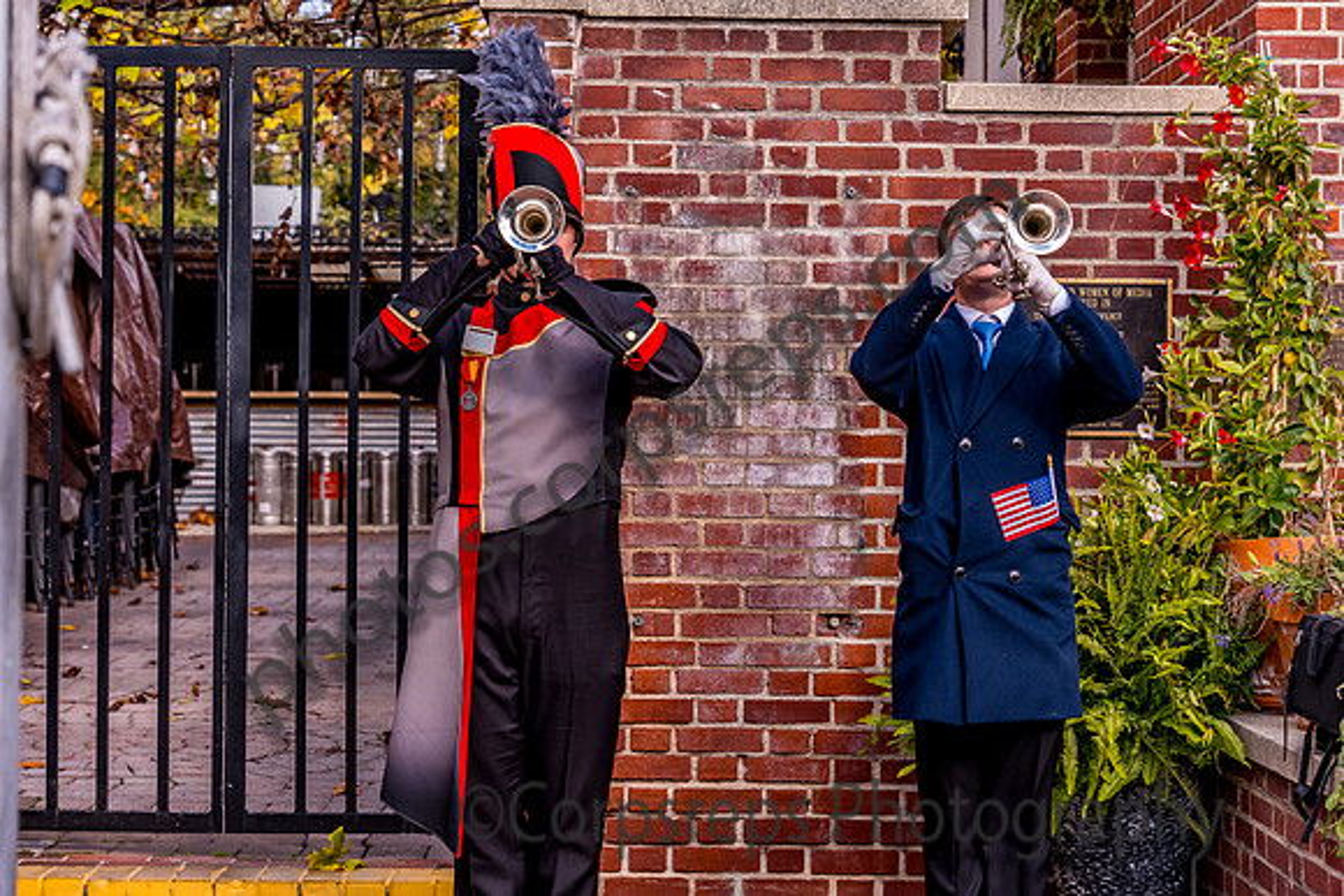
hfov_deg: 26.3
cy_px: 448
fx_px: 2875
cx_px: 672
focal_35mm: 77
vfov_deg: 17.7
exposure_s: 1/640
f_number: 6.3
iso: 800
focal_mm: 77
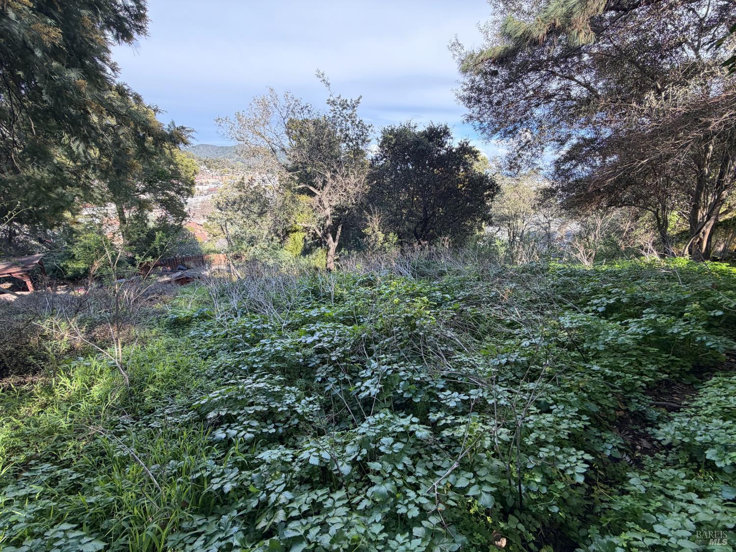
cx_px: 368
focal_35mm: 14
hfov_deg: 102.1
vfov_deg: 85.7
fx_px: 298
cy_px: 276
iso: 50
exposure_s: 1/215
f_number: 2.2
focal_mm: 2.22
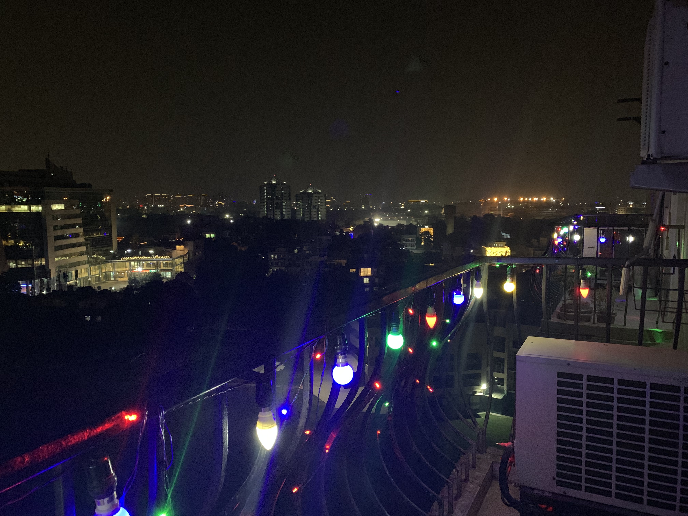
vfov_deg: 53.1
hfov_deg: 67.3
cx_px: 344
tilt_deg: -8.4
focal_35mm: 26
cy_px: 258
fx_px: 517
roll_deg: +0.0
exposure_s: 1/20
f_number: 1.8
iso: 640
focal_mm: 4.25
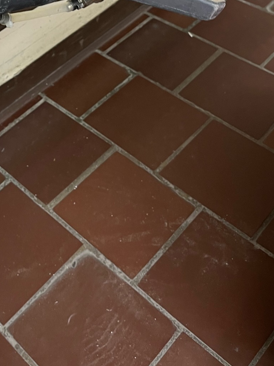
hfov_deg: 27.0
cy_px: 23
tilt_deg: -37.9
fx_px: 549
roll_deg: +6.9
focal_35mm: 52
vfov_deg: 34.4
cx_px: 26
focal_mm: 5.1
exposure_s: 1/50
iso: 100
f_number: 1.6
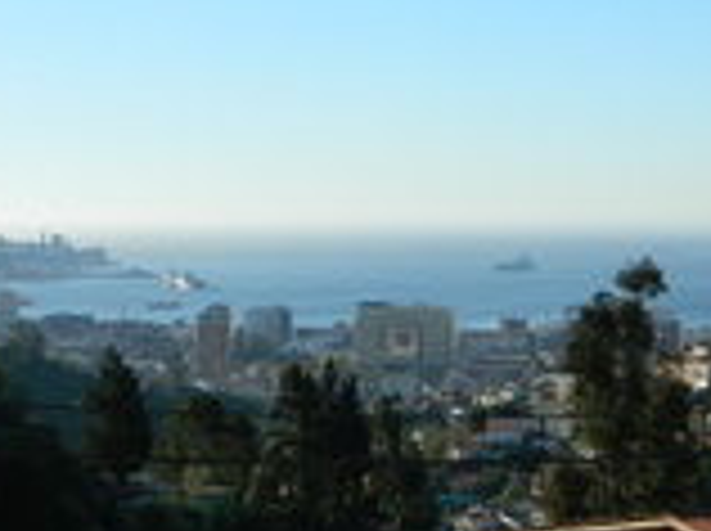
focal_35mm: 104
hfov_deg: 18.9
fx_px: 2133
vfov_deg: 14.2
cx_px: 405
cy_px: 333
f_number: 3.5
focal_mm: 7.3
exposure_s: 1/800
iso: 80
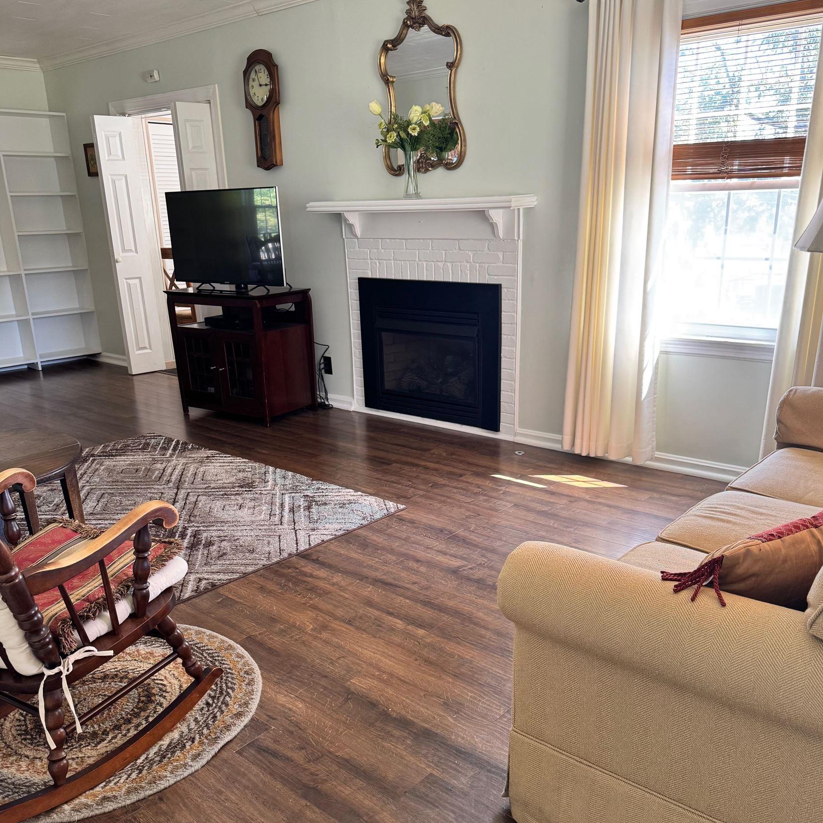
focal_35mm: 29
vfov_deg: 55.3
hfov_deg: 55.6
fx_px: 780
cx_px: 420
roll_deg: +1.7
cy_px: 484
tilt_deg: -19.0
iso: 160
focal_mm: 6.76
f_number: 1.78
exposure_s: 1/60
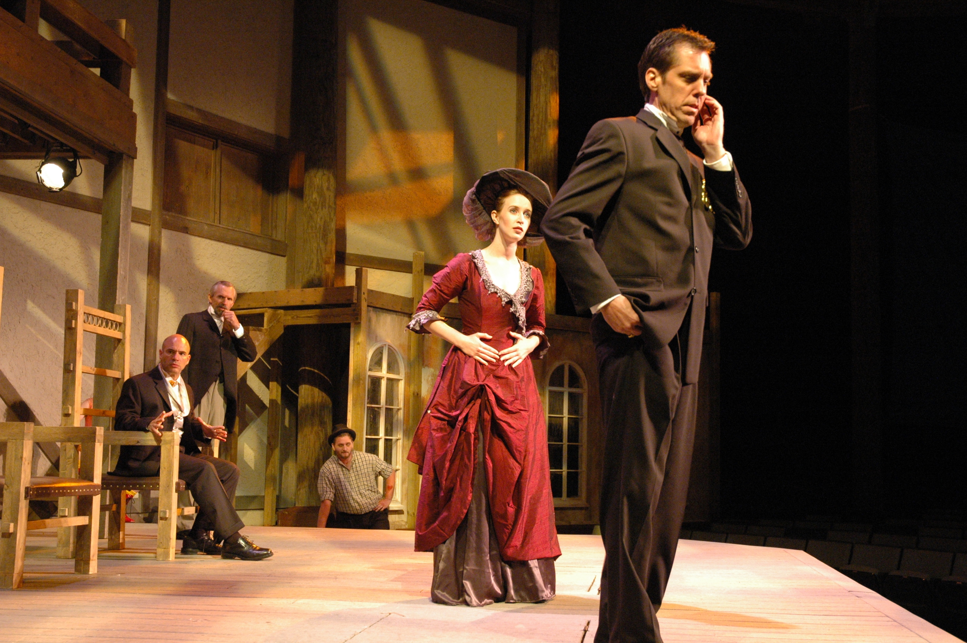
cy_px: 322
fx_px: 1248
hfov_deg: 42.4
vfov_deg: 28.9
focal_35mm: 46
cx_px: 484
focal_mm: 31
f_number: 4.5
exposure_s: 1/25
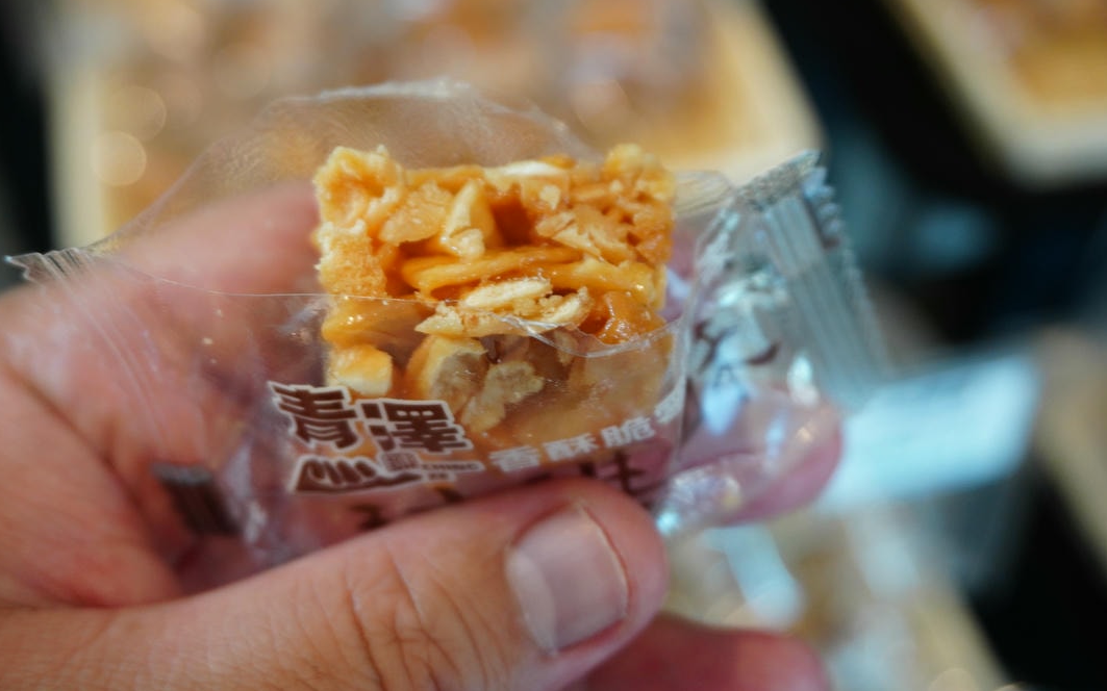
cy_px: 279
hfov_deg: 43.0
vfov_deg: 27.6
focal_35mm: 47
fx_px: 1405
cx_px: 529
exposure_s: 1/50
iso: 640
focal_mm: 27
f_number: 4.5
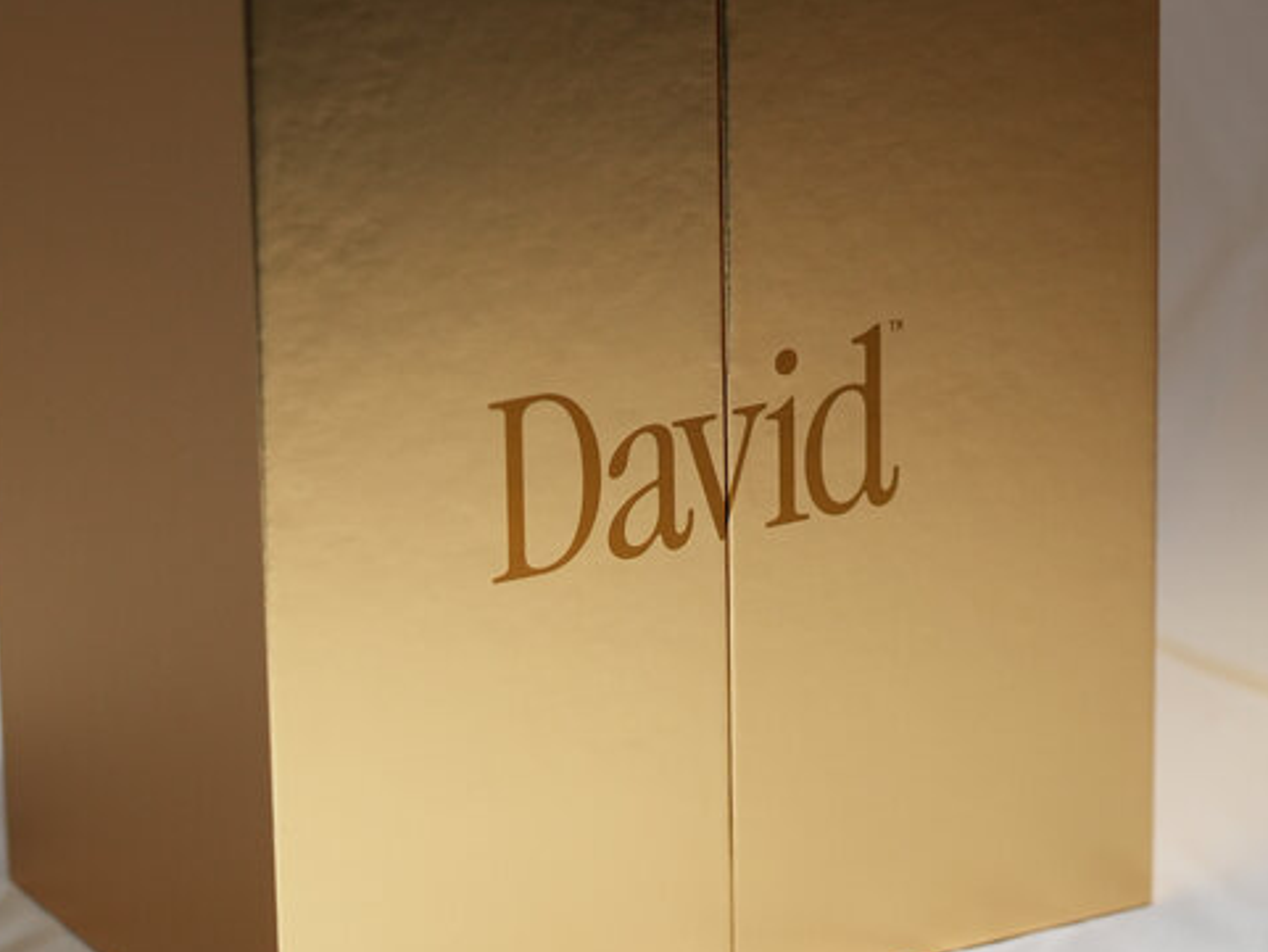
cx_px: 509
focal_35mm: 180
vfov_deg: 8.3
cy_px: 353
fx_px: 6595
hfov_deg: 11.0
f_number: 2.8
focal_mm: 75
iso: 800
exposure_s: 1/6400
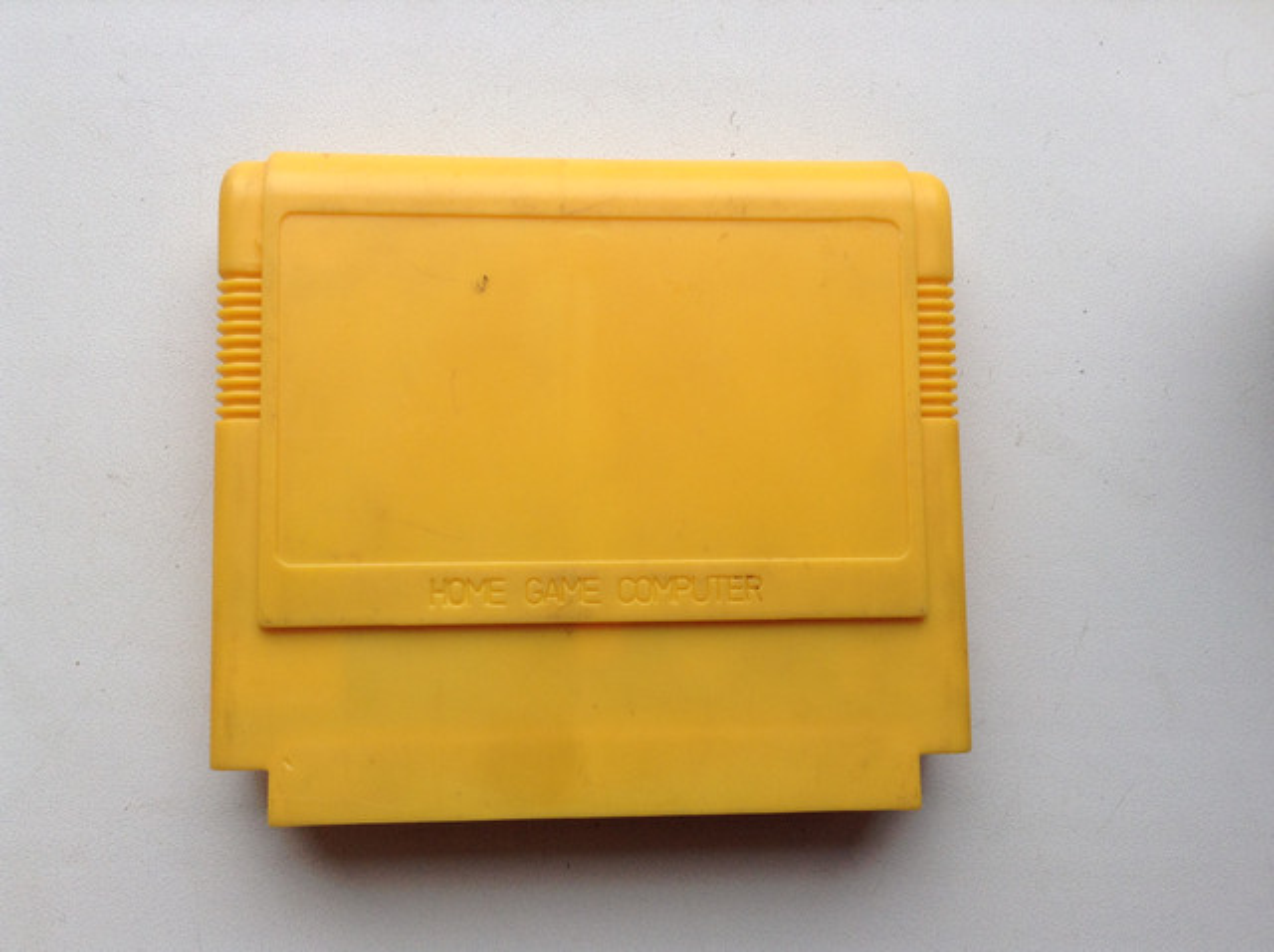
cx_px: 637
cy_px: 476
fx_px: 1213
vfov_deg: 42.8
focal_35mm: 33
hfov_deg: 55.4
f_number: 2.4
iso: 32
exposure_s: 1/120
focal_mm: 3.3
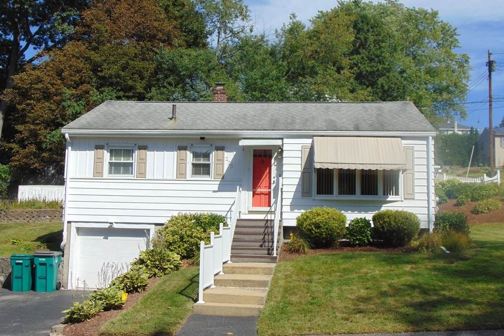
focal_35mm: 44
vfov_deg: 30.5
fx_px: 616
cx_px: 253
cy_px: 163
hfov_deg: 44.5
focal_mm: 7.6
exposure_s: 1/250
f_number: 8.7
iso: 80
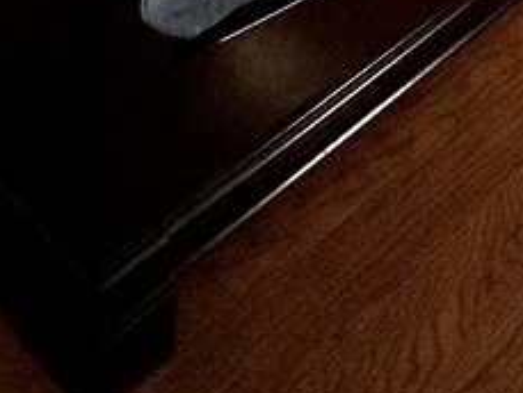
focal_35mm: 88
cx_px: -78
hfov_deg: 21.0
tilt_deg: -6.6
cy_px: -772
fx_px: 1330
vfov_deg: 11.1
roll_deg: -2.8
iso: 100
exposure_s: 1/120
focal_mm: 2.22
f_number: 2.2
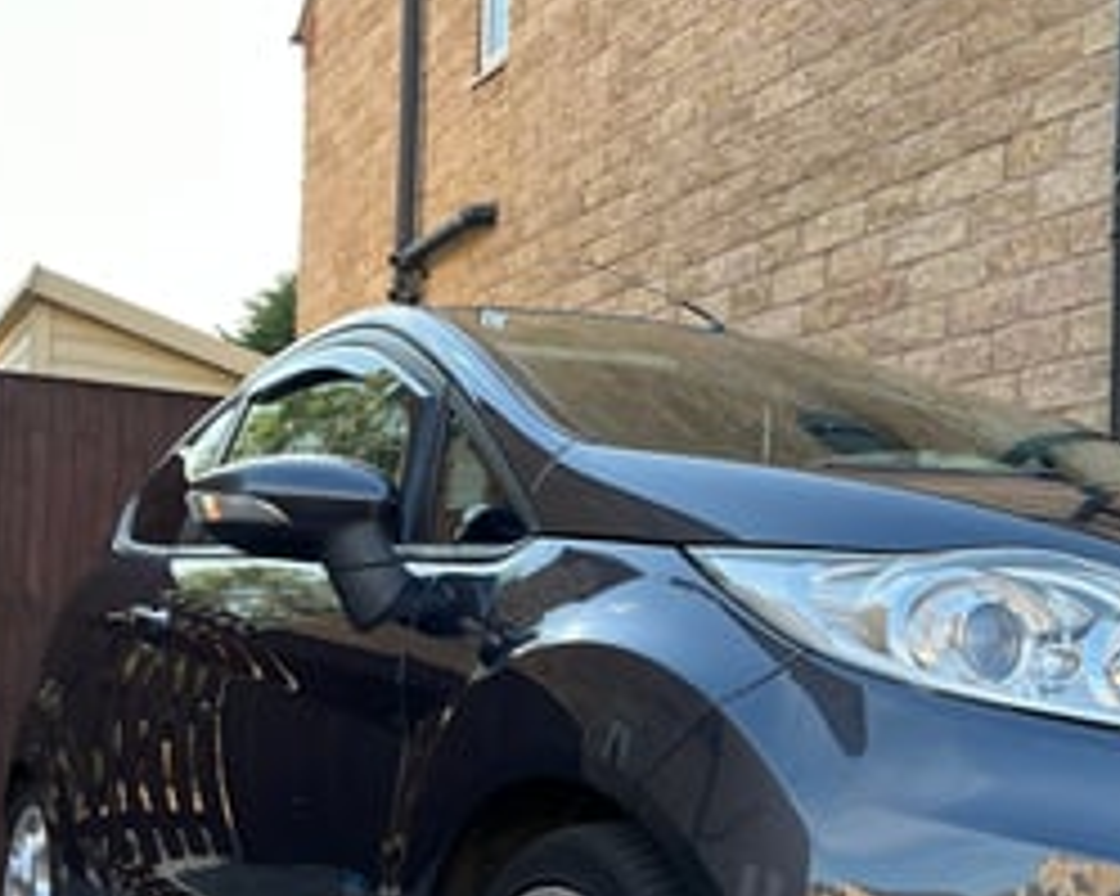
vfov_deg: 30.5
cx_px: 868
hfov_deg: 37.0
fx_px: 1624
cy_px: 630
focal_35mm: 49
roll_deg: -1.6
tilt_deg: +1.4
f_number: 1.6
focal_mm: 5.1
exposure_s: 1/346
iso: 50
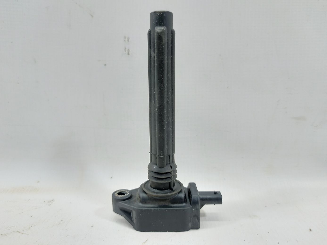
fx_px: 227
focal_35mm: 24
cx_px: 164
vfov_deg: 56.8
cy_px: 122
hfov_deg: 71.6
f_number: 1.8
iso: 125
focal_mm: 5.23
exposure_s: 1/50
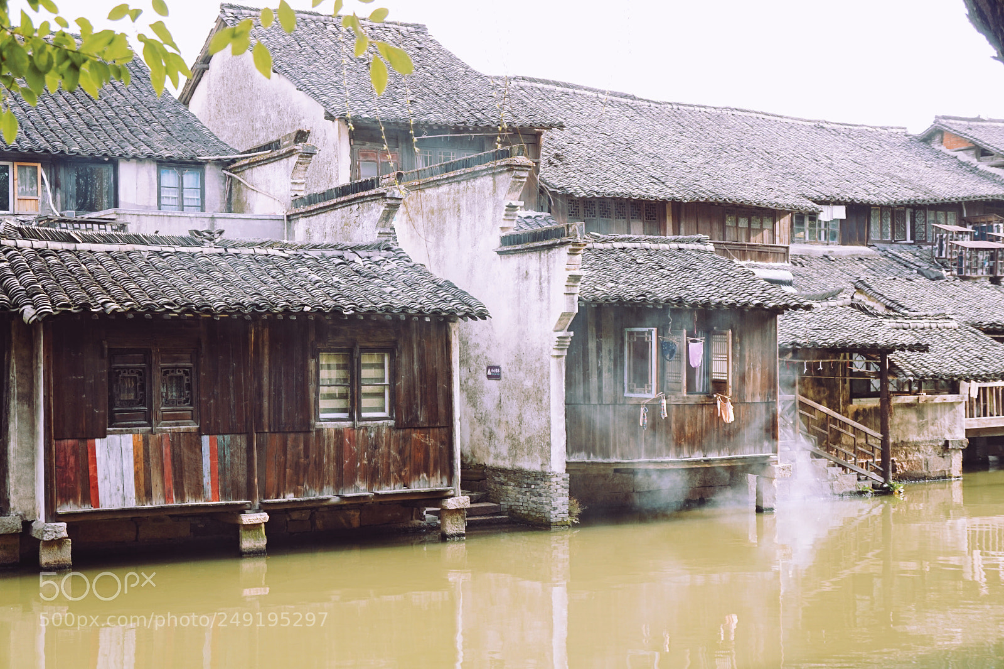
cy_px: 334
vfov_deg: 26.5
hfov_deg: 38.9
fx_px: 1422
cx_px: 502
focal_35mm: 51
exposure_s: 1/125
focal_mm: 34
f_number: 5
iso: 200
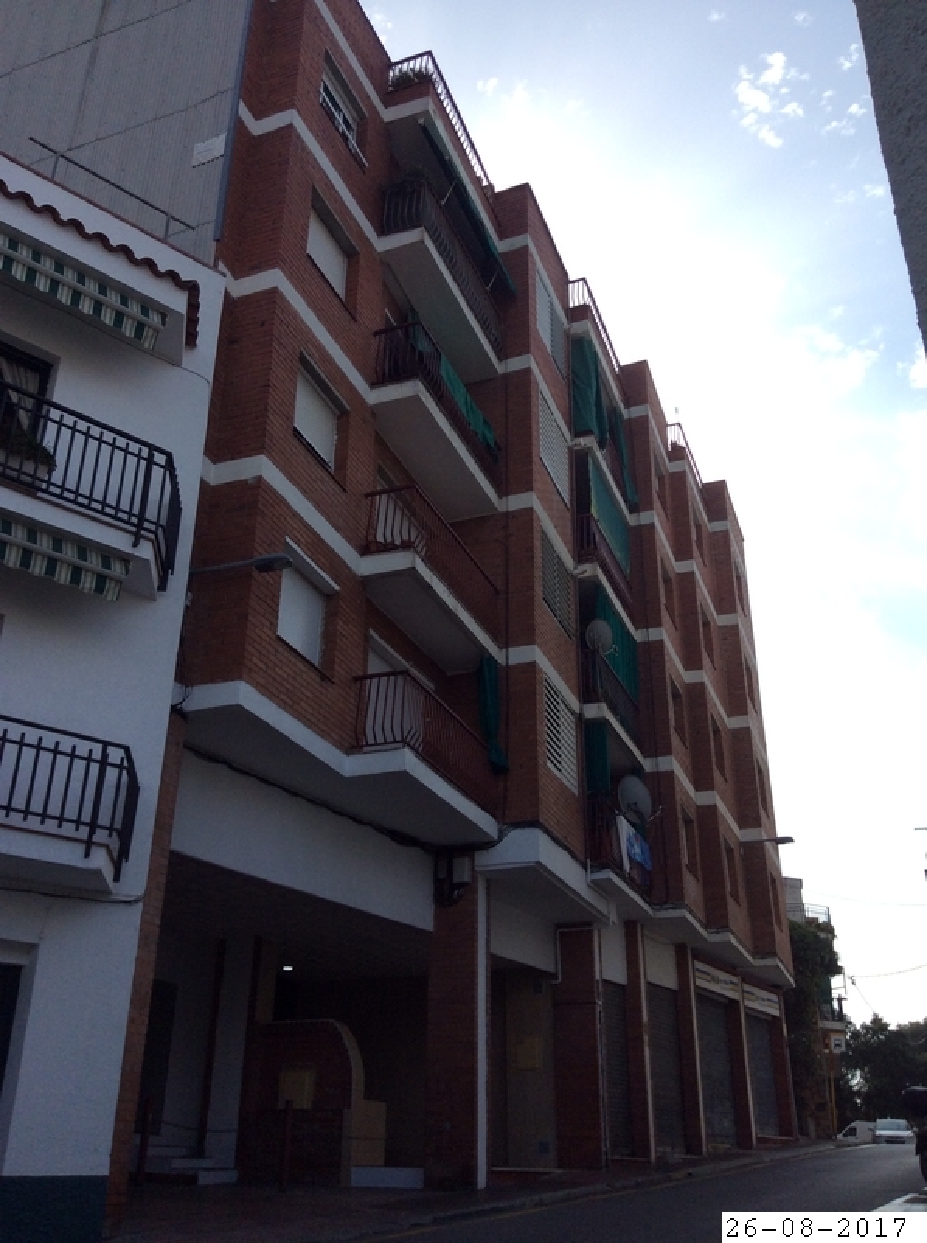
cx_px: 464
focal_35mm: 33
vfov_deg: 55.4
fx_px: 1182
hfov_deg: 42.8
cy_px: 622
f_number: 2.4
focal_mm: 3.3
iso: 32
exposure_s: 1/1466
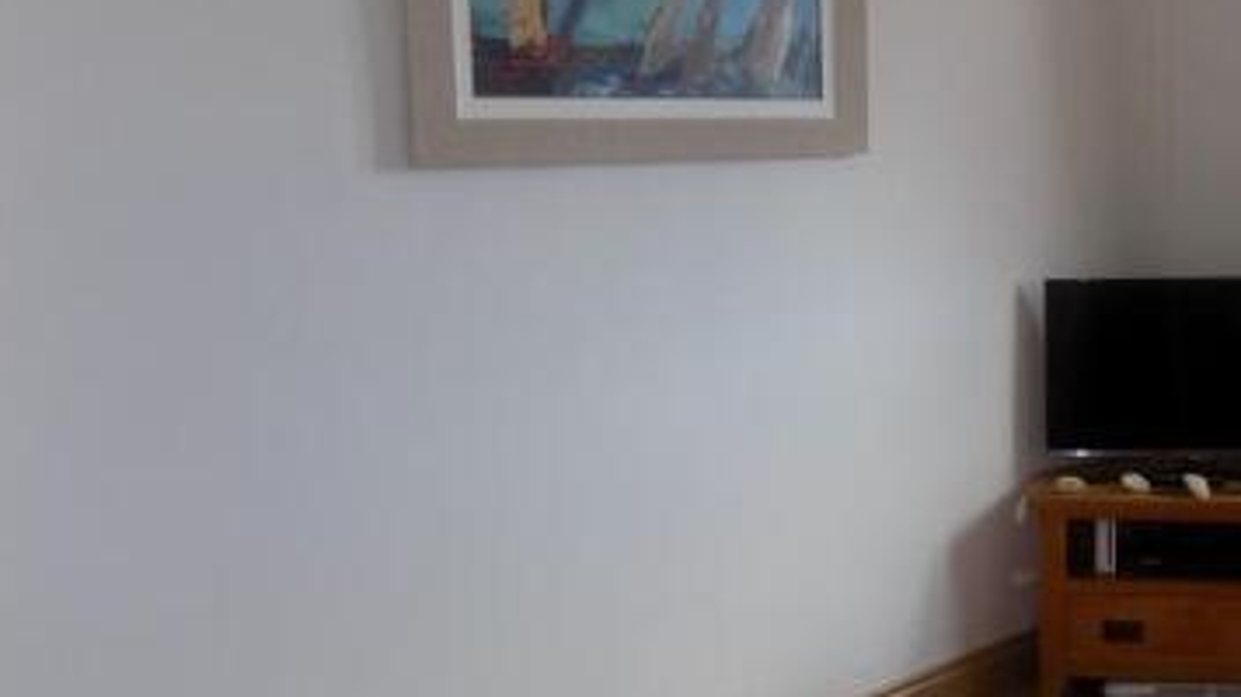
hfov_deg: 47.0
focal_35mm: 41
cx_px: 978
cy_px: 294
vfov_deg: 28.9
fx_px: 1349
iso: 125
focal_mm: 4
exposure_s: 1/30
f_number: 3.1
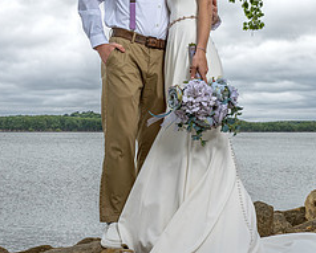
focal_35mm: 62
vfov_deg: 24.4
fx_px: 581
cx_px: 181
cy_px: 65
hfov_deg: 30.4
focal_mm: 35
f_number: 8
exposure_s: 1/250
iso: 100
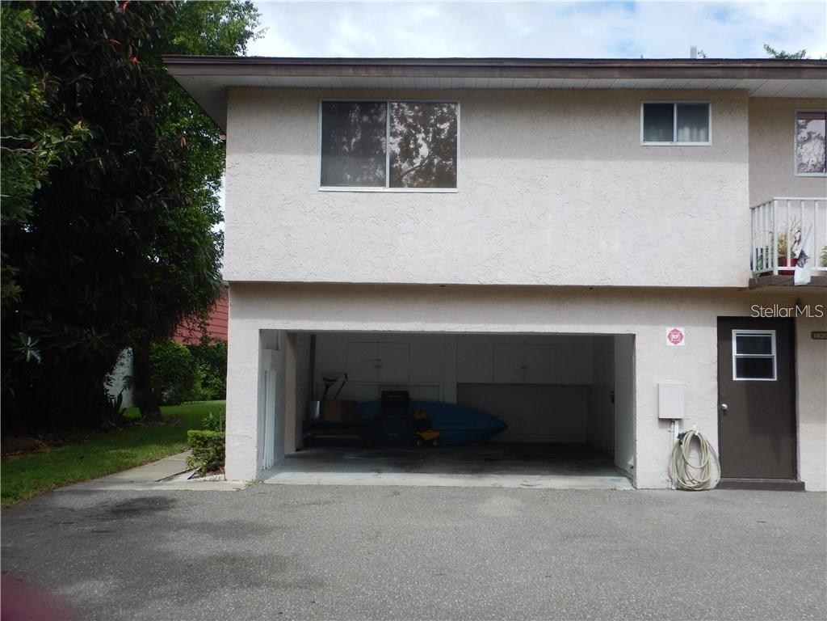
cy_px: 310
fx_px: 884
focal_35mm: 37
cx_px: 414
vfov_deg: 38.7
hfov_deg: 50.1
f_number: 4.2
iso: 125
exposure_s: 1/800
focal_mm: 6.6
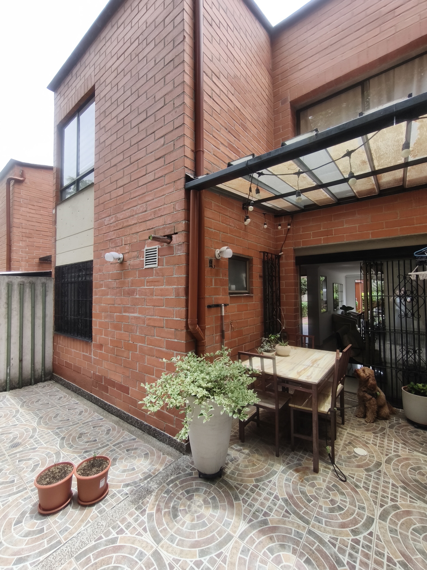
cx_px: 214
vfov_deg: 98.2
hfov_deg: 81.7
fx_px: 247
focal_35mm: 15
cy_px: 285
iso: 50
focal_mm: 1.91
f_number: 2.2
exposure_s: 1/518
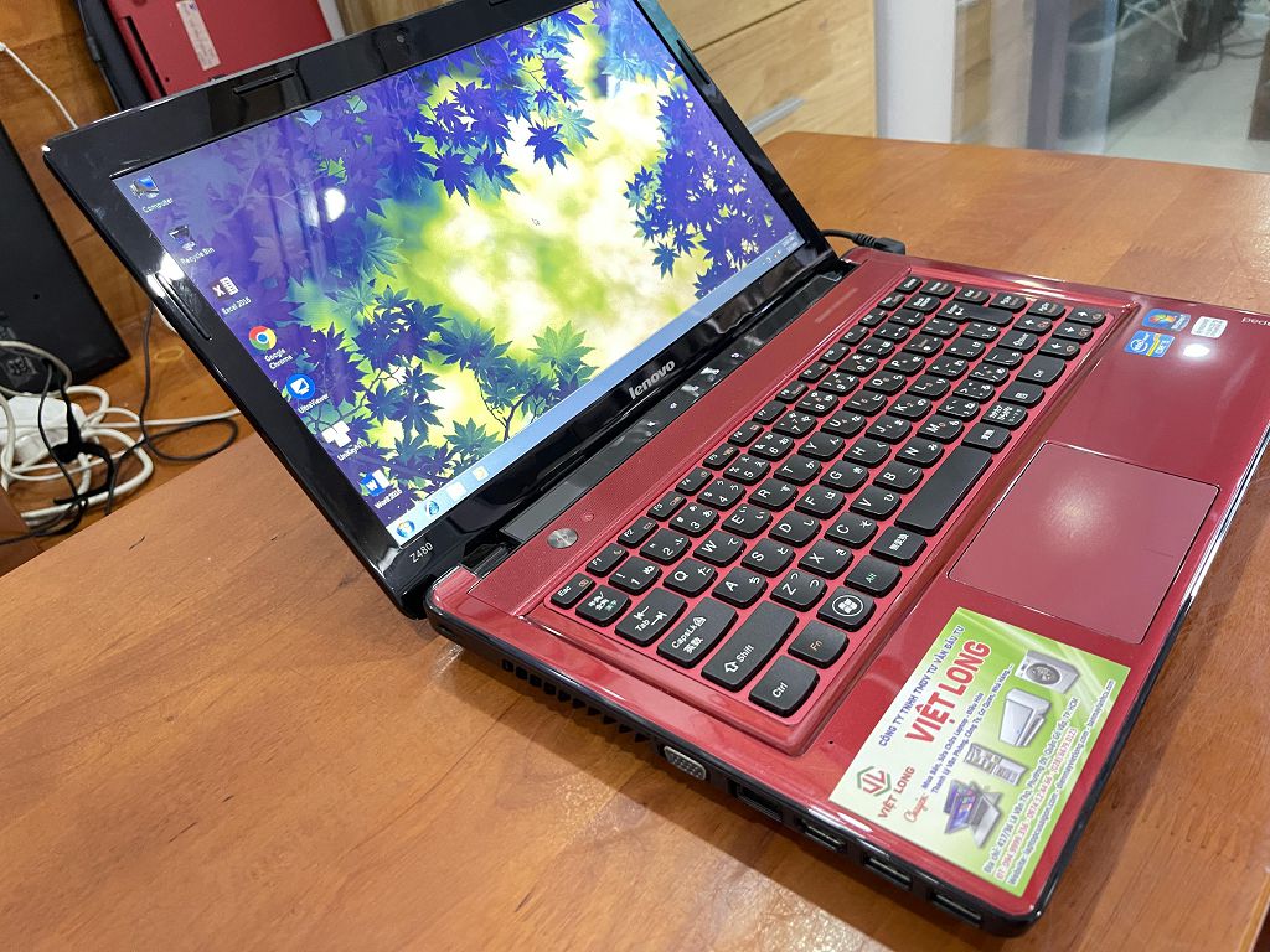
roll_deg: +10.8
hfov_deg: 67.3
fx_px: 954
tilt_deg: -35.0
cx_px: 635
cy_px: 476
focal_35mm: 26
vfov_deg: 53.1
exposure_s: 1/25
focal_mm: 5.1
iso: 640
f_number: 1.6
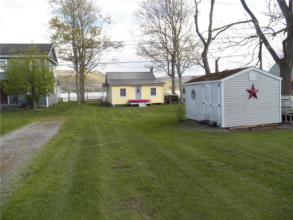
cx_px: 146
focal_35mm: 28
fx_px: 237
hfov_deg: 63.4
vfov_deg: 49.7
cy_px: 110
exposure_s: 1/800
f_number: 2.8
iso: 125
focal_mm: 4.9
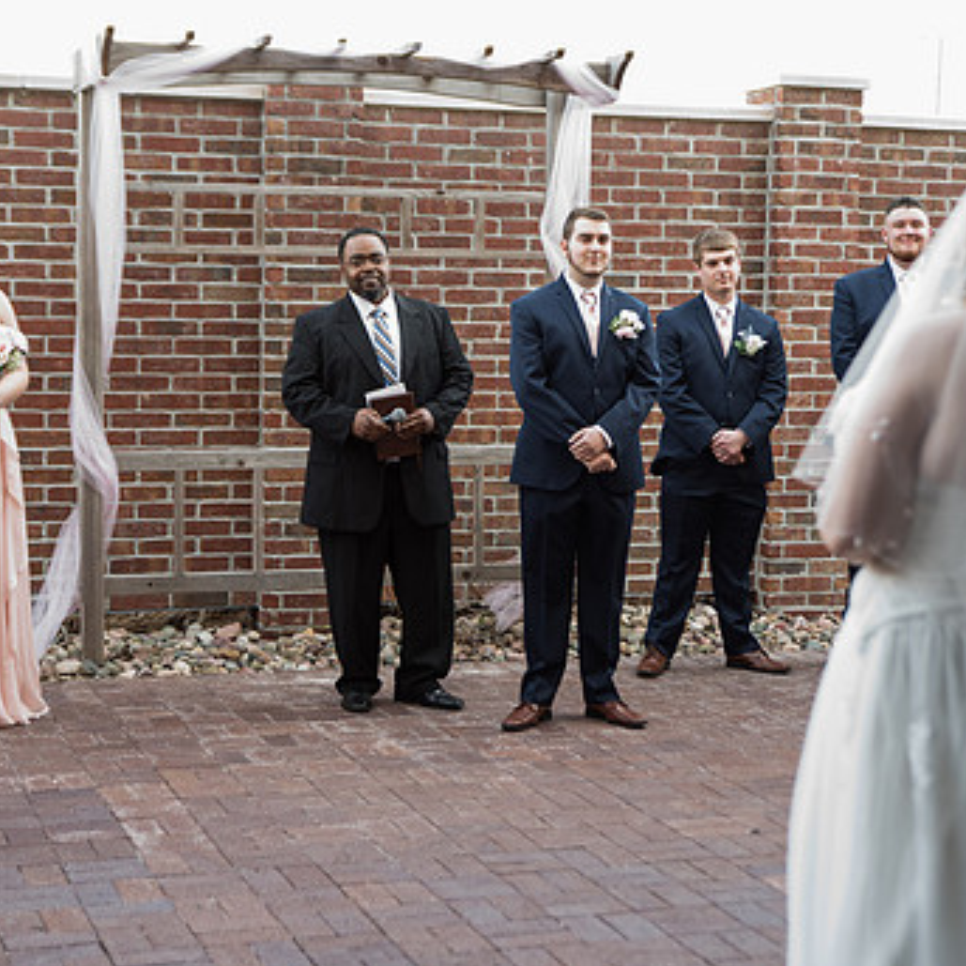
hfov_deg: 25.0
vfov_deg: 25.0
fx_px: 2178
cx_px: 496
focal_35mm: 69
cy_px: 427
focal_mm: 48
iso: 500
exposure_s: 1/200
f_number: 2.8
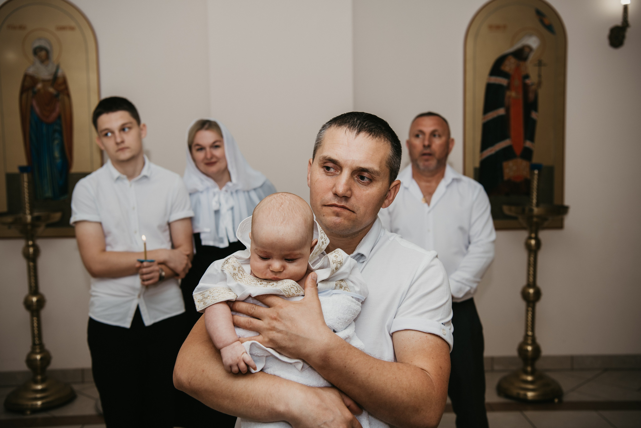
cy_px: 214
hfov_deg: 48.5
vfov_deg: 33.4
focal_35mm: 40
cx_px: 320
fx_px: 712
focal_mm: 40
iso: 160
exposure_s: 1/160
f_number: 4
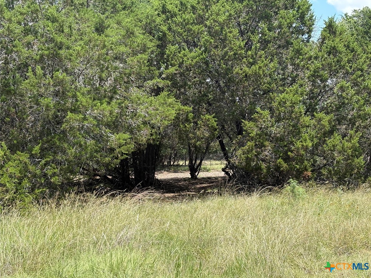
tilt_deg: +1.0
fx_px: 568
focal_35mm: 53
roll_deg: -0.8
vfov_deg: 27.5
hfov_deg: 36.2
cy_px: 138
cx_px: 189
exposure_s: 1/1709
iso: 50
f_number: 1.6
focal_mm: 5.96
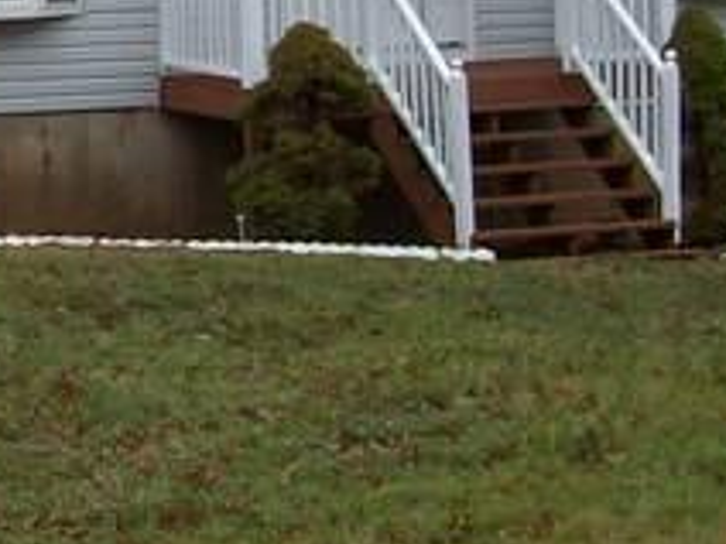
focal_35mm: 136
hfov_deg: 13.8
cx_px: -267
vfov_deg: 10.7
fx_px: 2852
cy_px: -86
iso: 80
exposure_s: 1/461
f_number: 2.7
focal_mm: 6
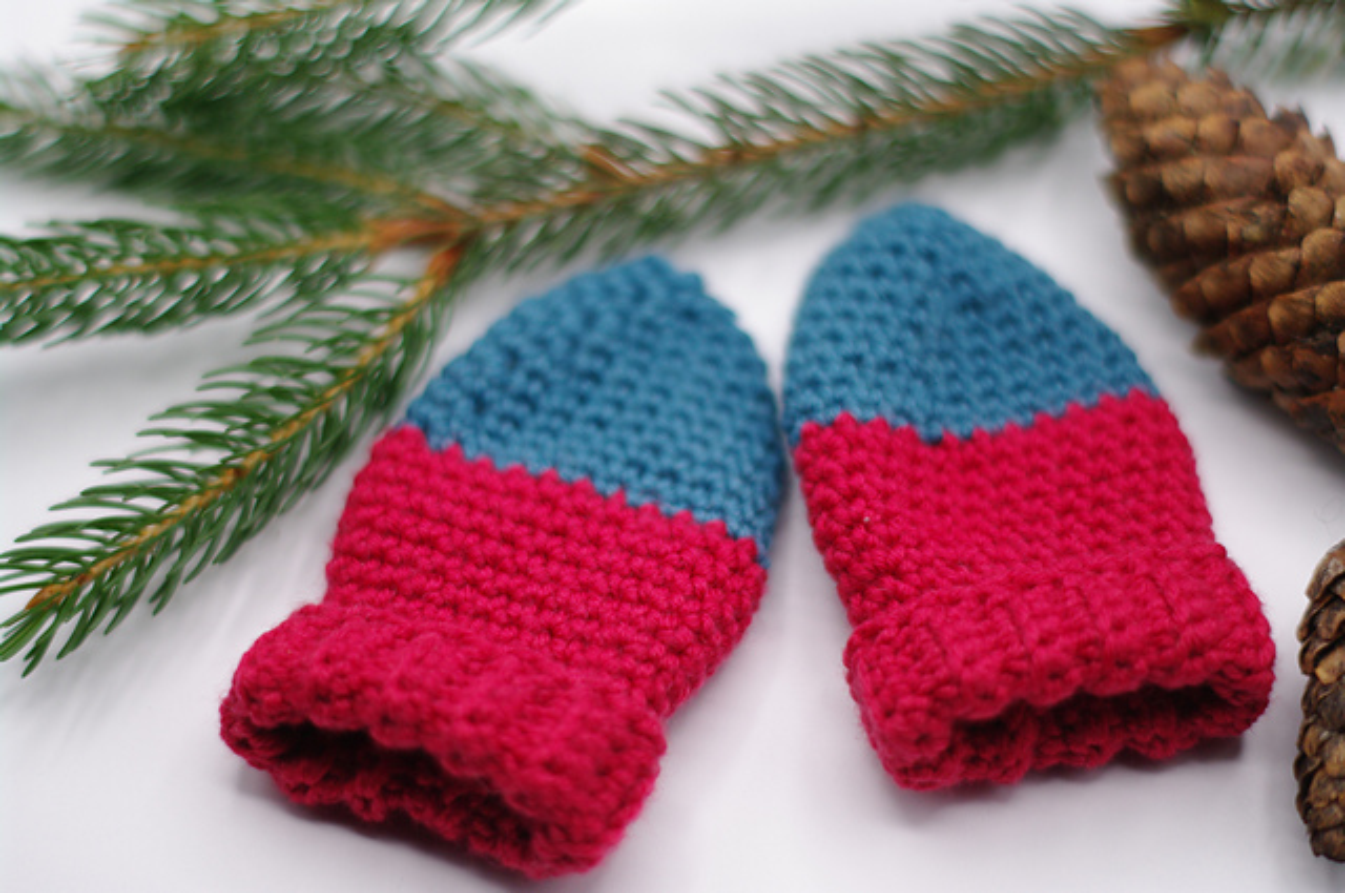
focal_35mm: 75
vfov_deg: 18.1
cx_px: 672
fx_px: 2799
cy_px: 446
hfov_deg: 27.0
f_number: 1.8
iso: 400
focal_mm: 50
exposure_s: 1/3000
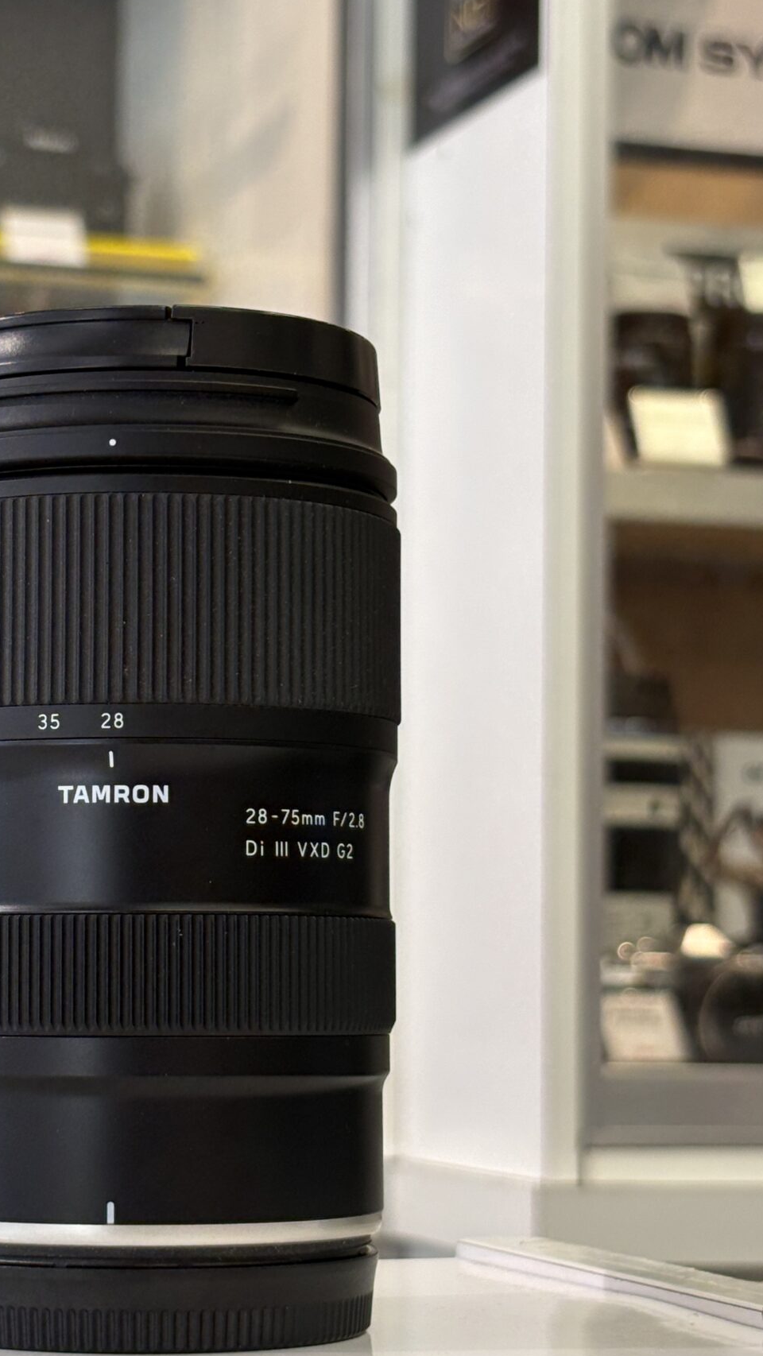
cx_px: 171
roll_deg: -1.0
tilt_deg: +4.4
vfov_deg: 25.0
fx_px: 3056
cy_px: 743
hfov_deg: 14.2
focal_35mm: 85
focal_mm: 5.96
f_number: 1.6
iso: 25
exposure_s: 1/50
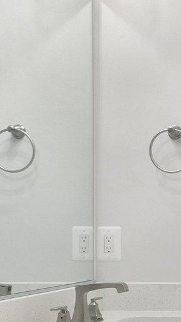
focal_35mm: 63
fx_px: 538
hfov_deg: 14.1
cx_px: 419
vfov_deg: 32.7
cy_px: 243
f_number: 8
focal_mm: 10
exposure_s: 1/6
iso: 640
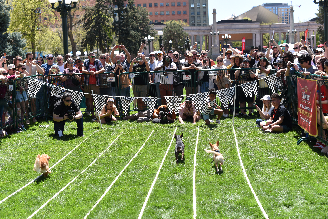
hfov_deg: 39.6
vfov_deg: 27.0
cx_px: 164
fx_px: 456
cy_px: 110
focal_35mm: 50
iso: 100
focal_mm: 50
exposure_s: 1/400
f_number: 4.5
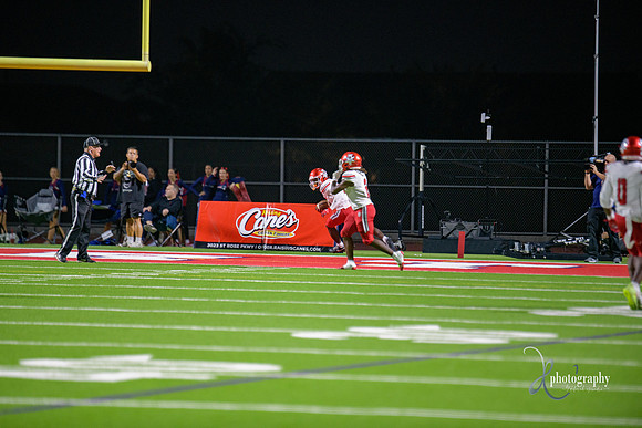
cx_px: 321
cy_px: 214
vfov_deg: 4.6
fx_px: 5351
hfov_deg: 6.9
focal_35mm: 300
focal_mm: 300
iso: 2000
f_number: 2.8
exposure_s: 1/250
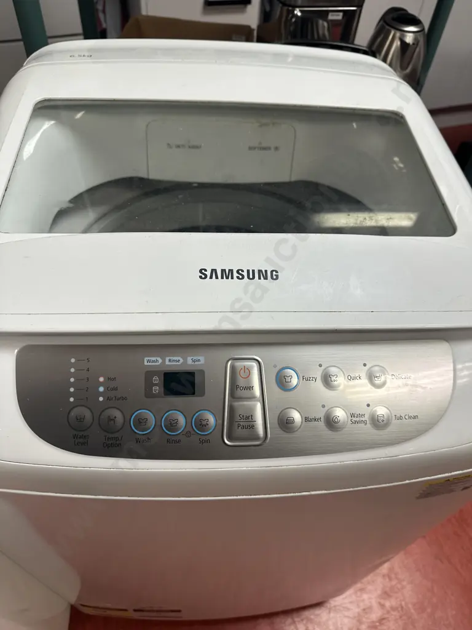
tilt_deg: -49.8
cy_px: 315
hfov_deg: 56.8
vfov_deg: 71.6
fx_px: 436
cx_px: 236
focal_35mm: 24
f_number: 1.78
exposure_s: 1/100
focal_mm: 6.86
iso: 125
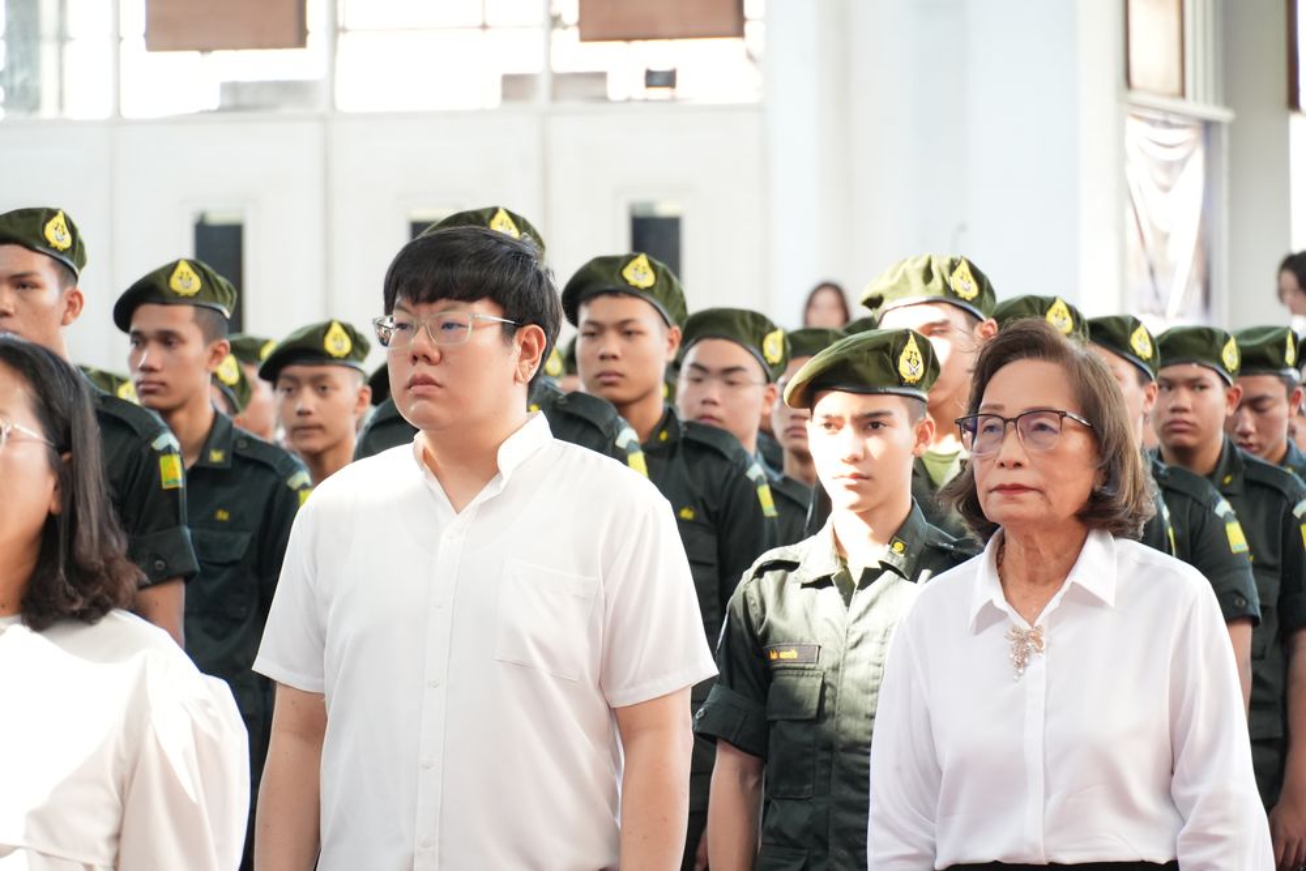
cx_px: 653
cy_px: 436
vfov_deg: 6.8
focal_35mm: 202
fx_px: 7347
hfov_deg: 10.2
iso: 1600
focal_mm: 135
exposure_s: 1/125
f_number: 5.6
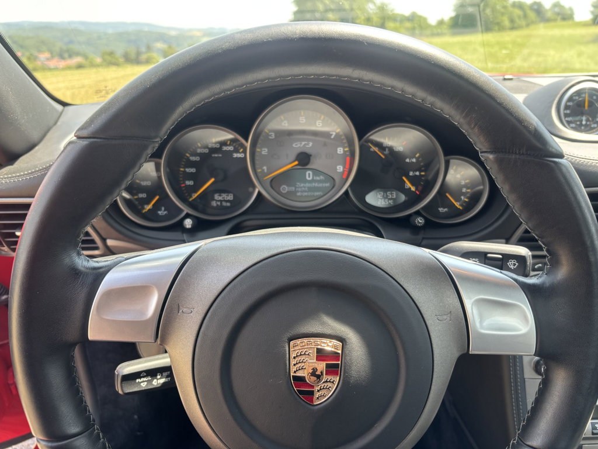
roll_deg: -1.2
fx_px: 449
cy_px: 224
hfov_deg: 67.3
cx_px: 299
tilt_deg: -21.8
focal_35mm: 26
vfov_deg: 53.1
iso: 40
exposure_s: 1/121
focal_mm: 5.96
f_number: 1.6
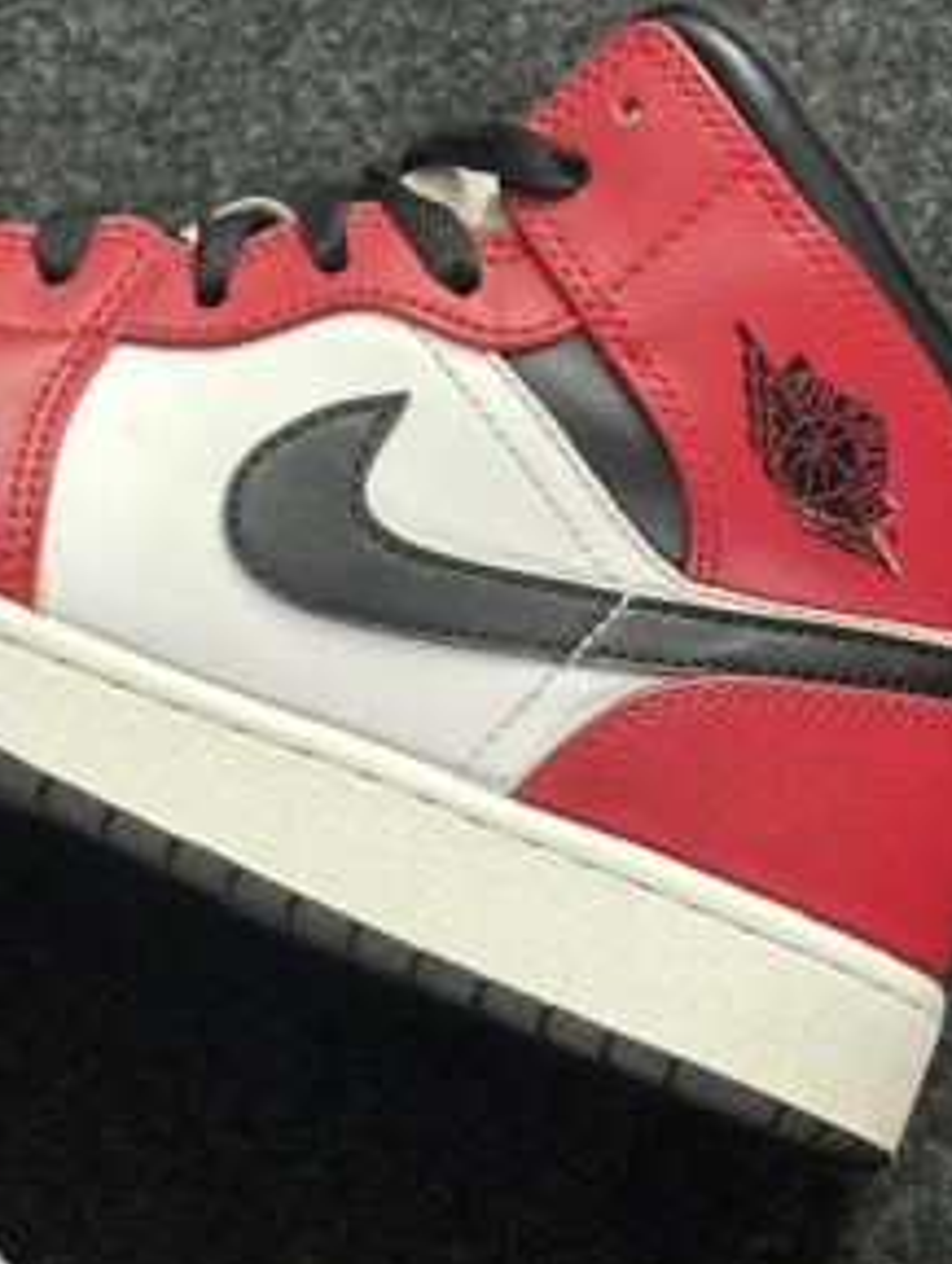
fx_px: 4863
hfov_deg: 11.1
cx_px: 189
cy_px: 1113
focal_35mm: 133
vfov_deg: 14.7
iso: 320
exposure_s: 1/33
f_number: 1.78
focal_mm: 6.86
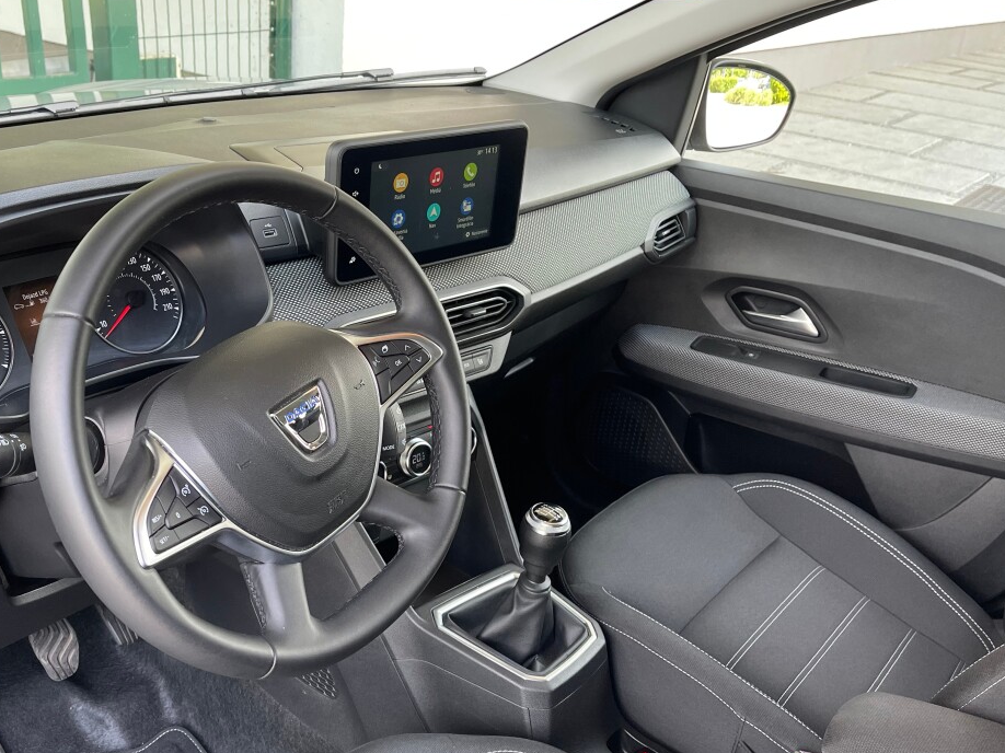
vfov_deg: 41.7
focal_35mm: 34
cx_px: 396
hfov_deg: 53.5
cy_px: 410
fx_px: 987
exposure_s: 1/121
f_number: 1.6
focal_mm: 5.1
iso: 100
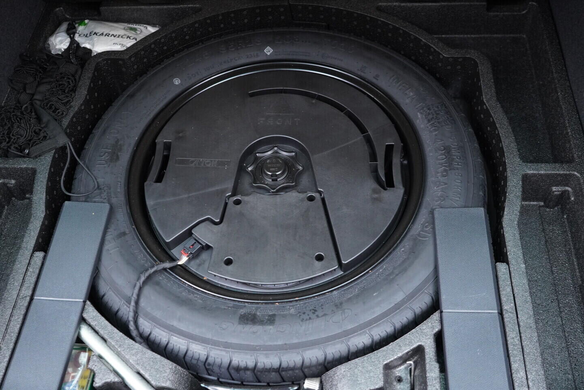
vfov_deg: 36.9
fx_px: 584
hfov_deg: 53.1
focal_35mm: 36
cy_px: 195
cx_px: 292
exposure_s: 1/40
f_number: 2.8
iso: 1600
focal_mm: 24
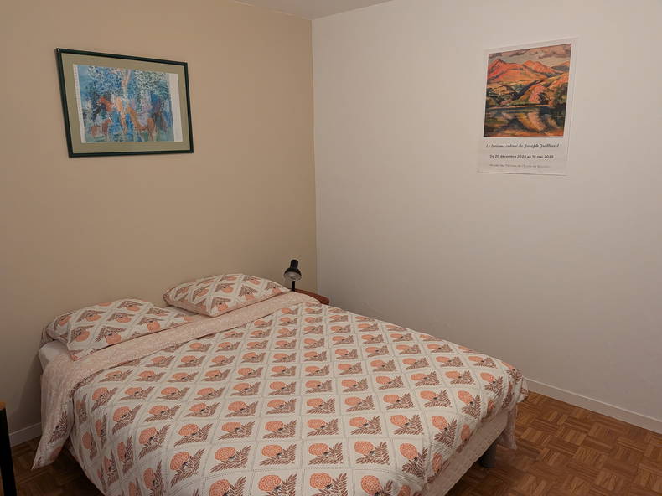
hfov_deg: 71.6
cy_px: 248
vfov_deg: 56.8
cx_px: 331
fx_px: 459
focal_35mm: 24
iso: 274
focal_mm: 4.53
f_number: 1.7
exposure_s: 1/25
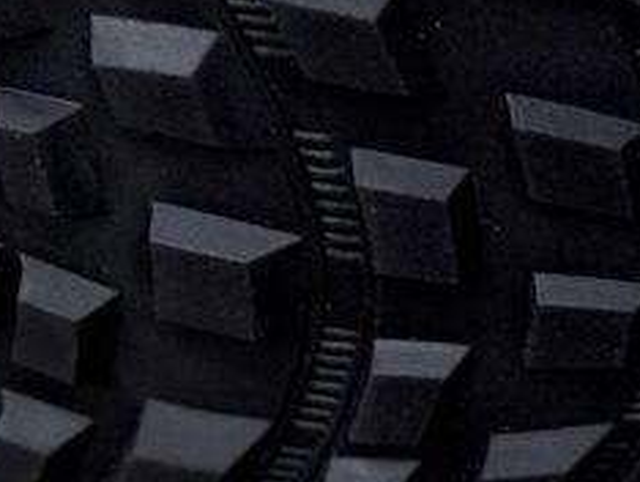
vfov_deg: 7.0
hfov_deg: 9.1
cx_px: -345
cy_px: -123
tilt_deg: -36.9
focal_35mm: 210
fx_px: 3887
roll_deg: -2.3
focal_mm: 6.76
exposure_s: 1/120
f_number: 1.78
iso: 80
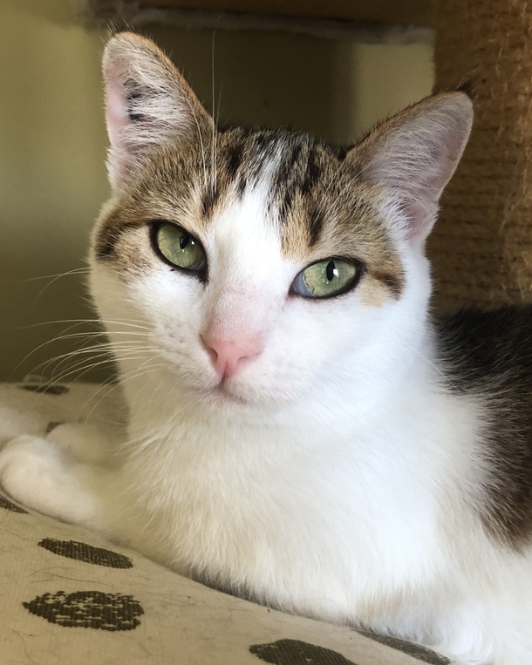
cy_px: 370
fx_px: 847
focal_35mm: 43
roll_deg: -1.2
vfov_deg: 42.8
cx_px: 221
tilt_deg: -9.3
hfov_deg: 34.8
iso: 40
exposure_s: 1/20
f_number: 1.8
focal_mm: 3.99
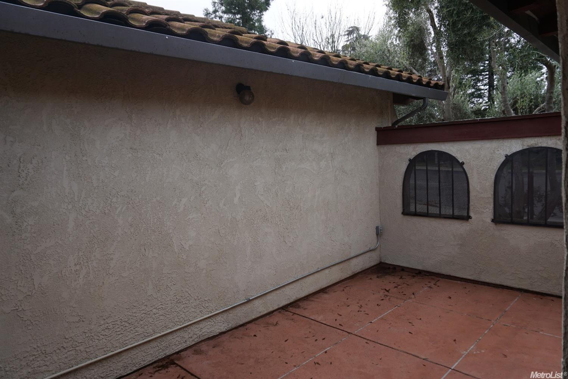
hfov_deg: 73.7
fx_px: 379
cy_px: 190
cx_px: 284
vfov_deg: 53.1
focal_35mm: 24
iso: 100
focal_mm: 16
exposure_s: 1/200
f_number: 5
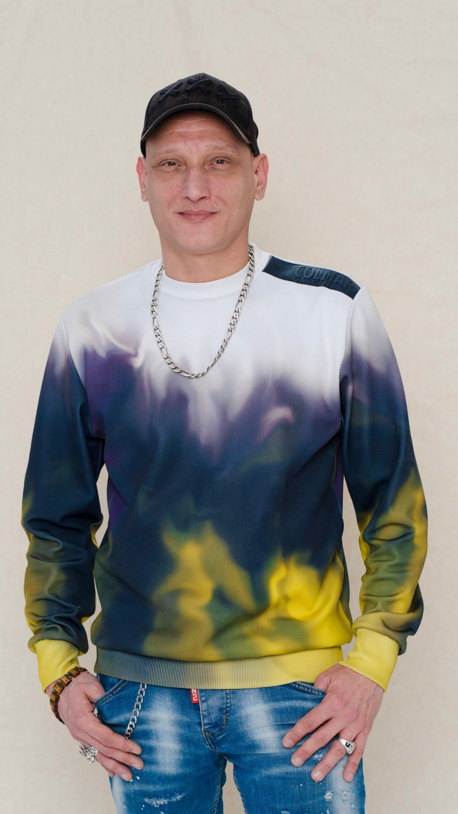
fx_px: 1964
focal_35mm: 91
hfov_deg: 13.3
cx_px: 217
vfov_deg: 23.4
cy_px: 406
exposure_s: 1/125
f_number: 4
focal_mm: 86
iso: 200
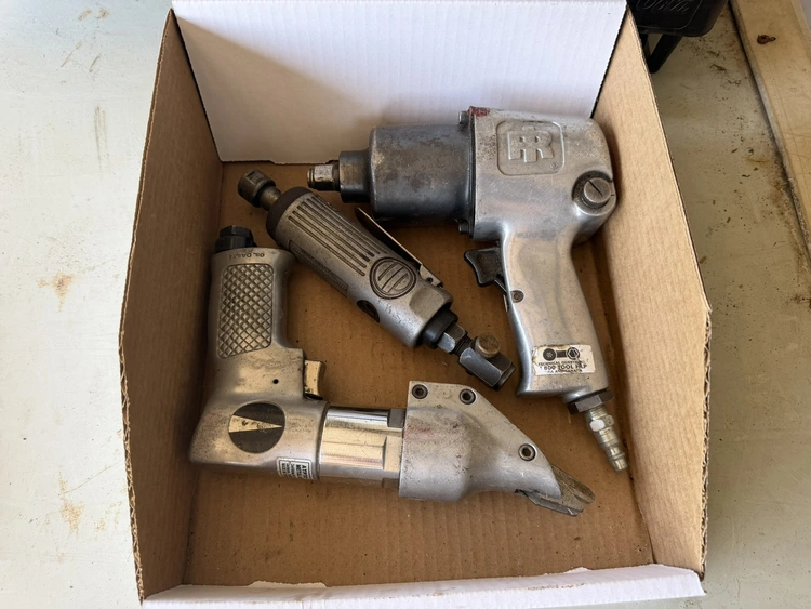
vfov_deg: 56.8
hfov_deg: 71.6
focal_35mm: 24
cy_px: 304
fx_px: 562
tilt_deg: -68.0
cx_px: 406
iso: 64
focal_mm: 6.76
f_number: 1.78
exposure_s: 1/150
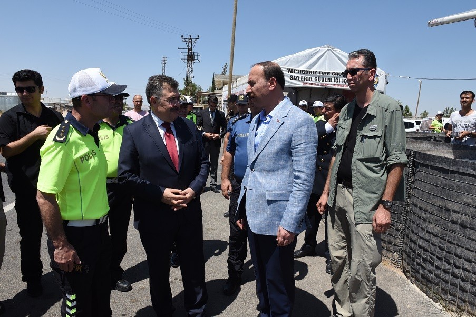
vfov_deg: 53.1
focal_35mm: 24
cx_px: 238
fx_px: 317
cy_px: 158
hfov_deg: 73.7
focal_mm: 24
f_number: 14
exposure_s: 1/800
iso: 1000
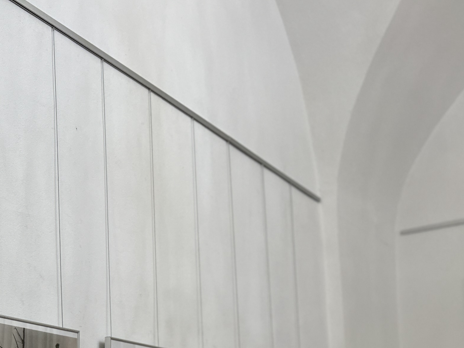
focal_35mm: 62
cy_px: 397
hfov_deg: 27.5
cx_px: -91
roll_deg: +0.6
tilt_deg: +5.1
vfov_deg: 22.2
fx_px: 831
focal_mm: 6.86
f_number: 1.78
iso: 160
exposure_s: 1/50
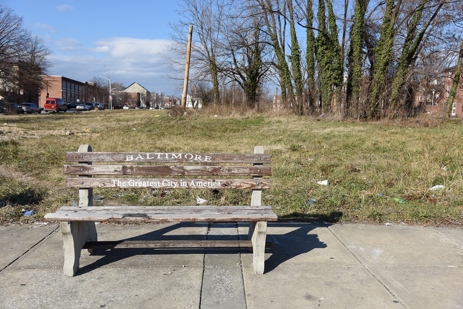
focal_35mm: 35
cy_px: 154
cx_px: 232
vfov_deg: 37.9
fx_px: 450
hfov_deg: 54.4
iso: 320
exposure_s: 1/1600
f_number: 5.6
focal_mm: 35
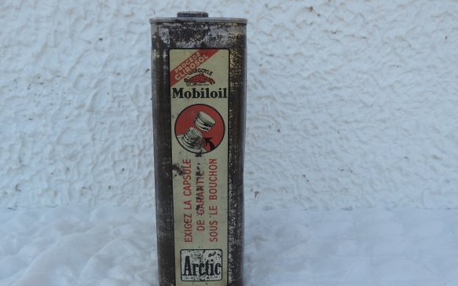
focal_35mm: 36
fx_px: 449
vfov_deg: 35.2
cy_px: 172
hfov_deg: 54.0
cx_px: 223
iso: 80
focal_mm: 5.8
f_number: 3.2
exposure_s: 1/200
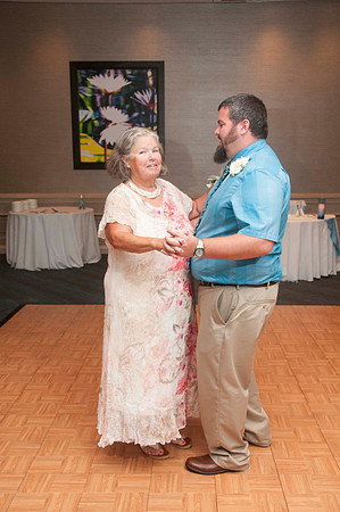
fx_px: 554
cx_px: 170
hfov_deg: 34.1
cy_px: 256
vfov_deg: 49.6
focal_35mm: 39
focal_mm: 26
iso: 800
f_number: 5.6
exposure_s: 1/60
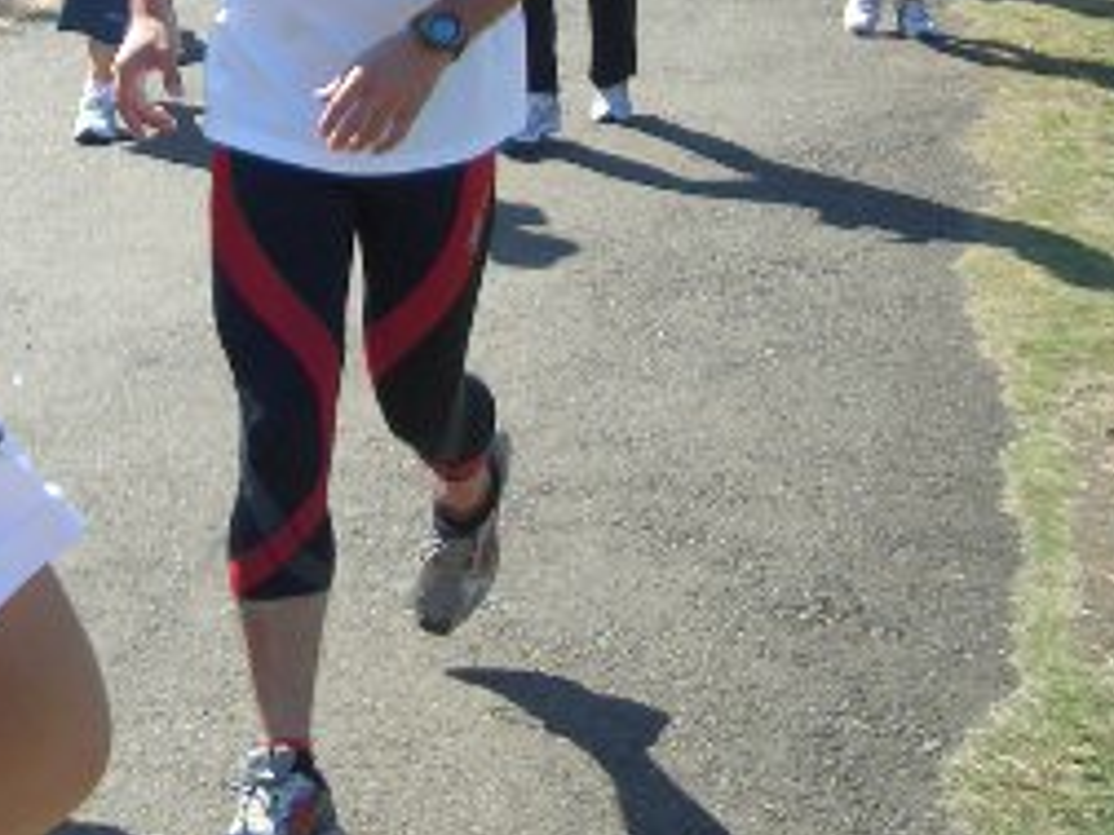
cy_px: -216
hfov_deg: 21.5
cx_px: 115
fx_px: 2864
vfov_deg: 15.8
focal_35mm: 89
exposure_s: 1/640
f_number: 2.6
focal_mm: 5.8
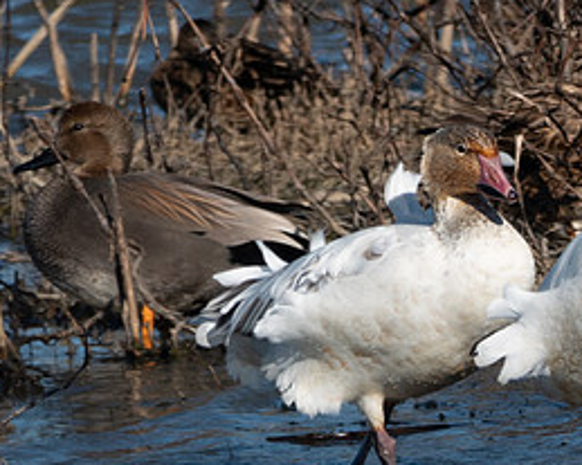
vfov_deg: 0.7
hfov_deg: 0.9
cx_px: 540
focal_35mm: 2097
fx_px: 36107
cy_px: 421
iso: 100
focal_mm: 220
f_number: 4.5
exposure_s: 1/1250
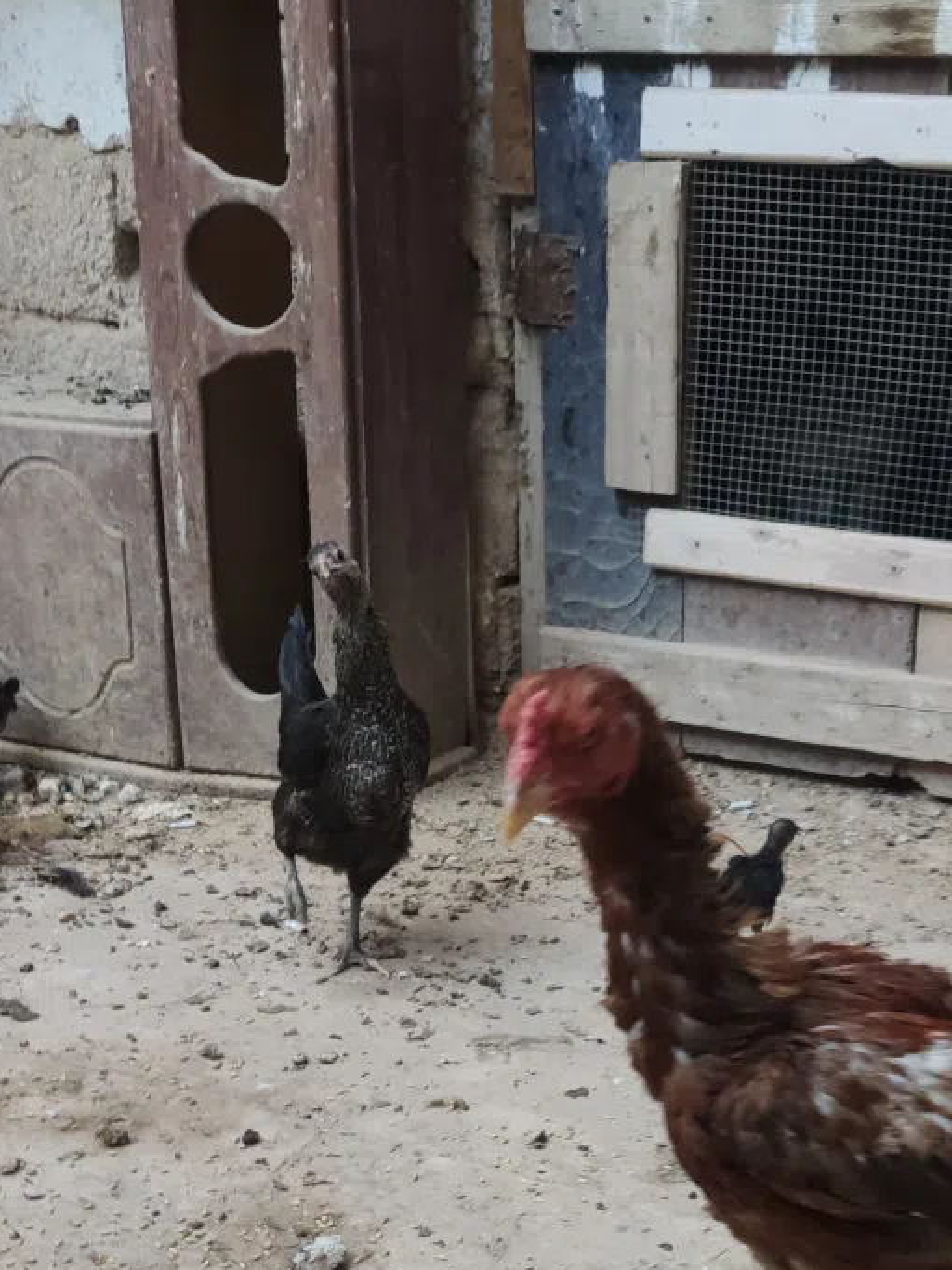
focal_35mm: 52
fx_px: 1907
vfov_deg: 35.0
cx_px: 716
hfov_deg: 27.6
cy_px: 1104
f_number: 1.75
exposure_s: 1/100
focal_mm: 4.75
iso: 252
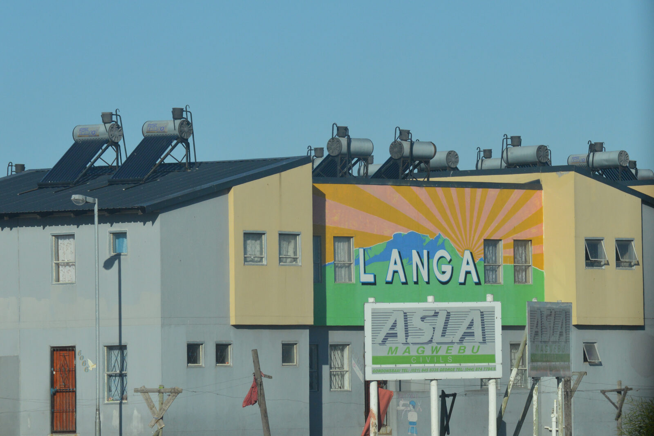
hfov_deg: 11.0
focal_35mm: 188
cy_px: 218
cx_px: 327
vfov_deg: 7.3
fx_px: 3406
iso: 400
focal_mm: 125
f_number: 7.1
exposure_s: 1/2000
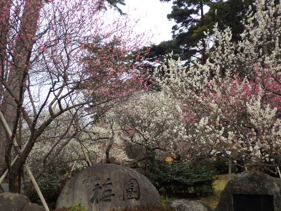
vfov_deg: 39.7
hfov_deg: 51.4
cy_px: 106
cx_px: 140
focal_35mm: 36
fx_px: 292
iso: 125
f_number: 3.5
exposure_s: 1/320
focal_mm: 6.4
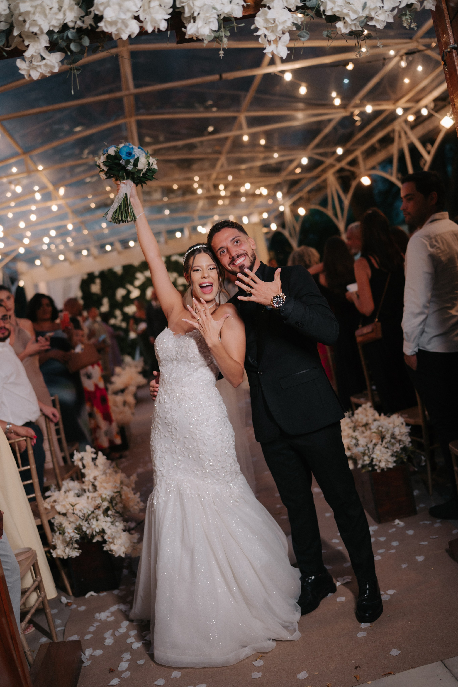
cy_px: 344
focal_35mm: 35
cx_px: 229
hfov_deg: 37.9
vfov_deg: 54.4
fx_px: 668
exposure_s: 1/250
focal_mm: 35
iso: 320
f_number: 1.8
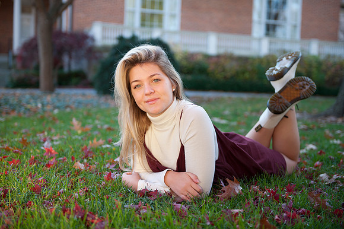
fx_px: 535
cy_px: 114
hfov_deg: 35.7
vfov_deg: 24.2
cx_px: 172
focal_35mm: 56
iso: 100
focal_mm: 56
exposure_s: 1/200
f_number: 2.8
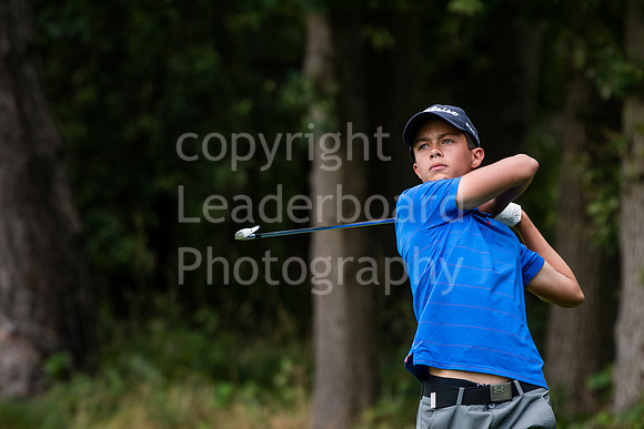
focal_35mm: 540
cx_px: 322
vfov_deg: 2.5
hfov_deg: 3.8
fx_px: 9662
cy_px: 214
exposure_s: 1/1000
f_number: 5.6
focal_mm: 360
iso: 1000
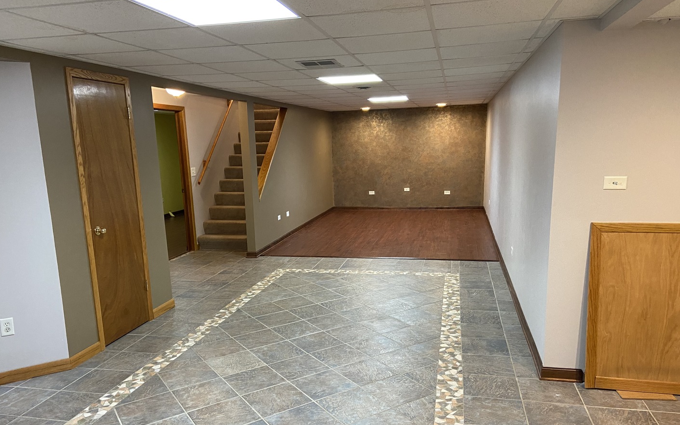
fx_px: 519
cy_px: 247
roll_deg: +2.0
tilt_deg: -12.4
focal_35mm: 28
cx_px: 339
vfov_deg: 44.4
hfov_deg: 66.5
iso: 320
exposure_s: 1/60
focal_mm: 4.25
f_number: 1.8
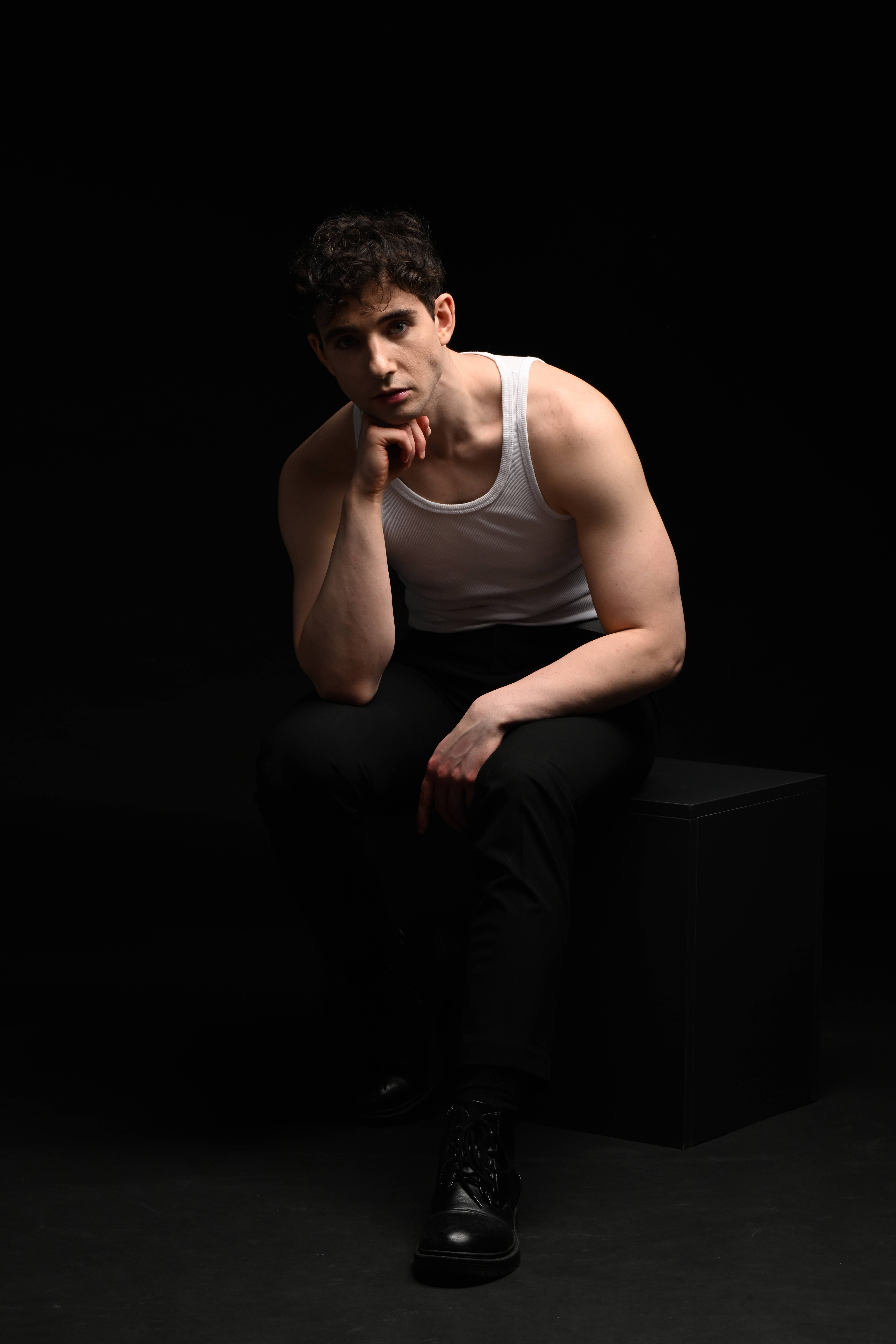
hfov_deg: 14.7
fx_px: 3472
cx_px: 448
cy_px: 672
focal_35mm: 93
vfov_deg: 21.9
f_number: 14
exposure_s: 1/125
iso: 200
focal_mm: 93
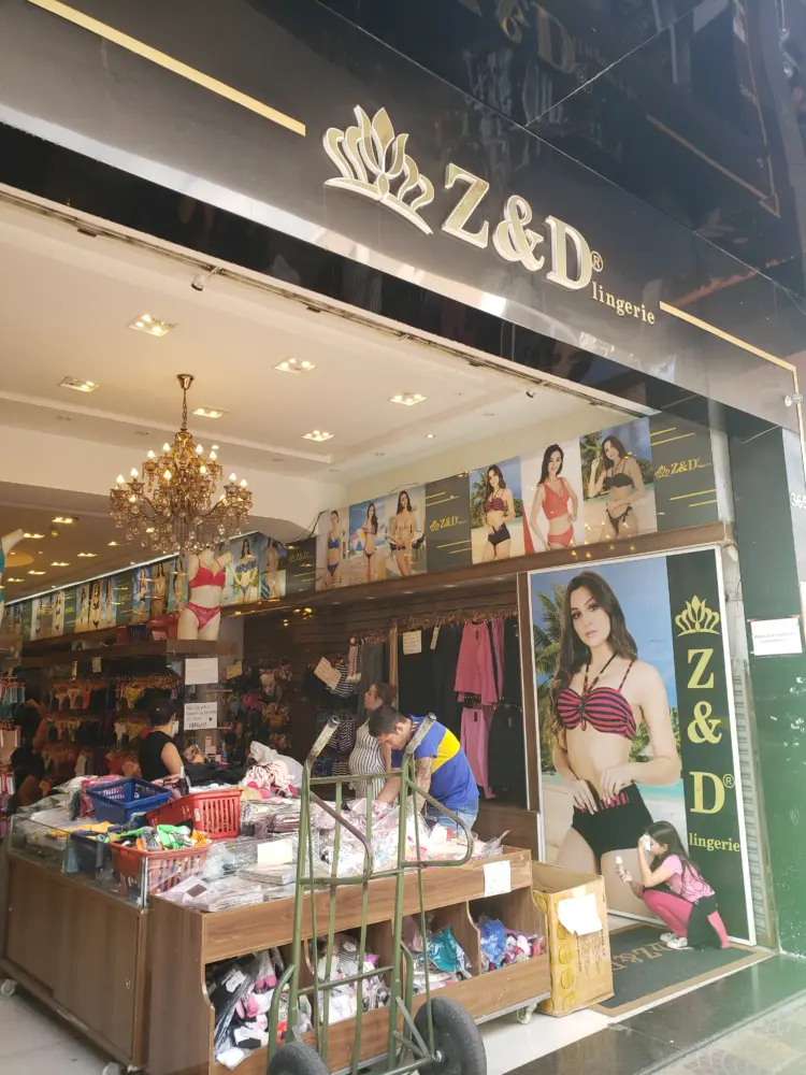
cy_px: 538
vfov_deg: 67.3
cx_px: 403
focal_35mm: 26
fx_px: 807
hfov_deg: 53.1
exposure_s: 1/120
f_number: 2.4
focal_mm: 4.3
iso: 80
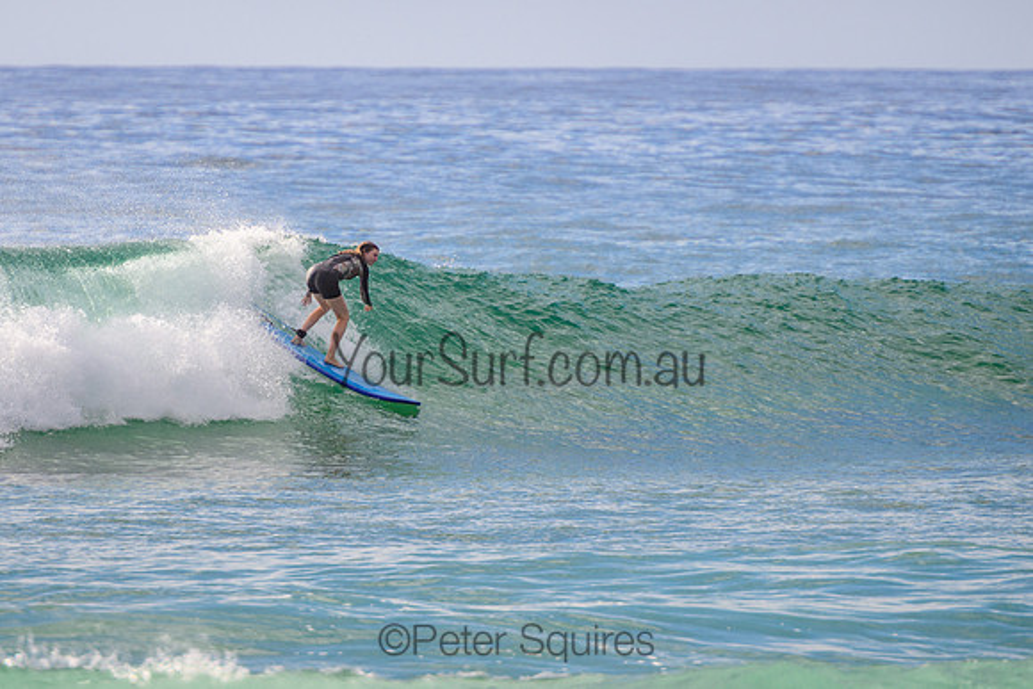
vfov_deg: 2.5
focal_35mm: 550
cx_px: 381
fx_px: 15790
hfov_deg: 3.7
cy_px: 253
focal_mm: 400
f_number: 5.6
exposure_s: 1/2000
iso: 220
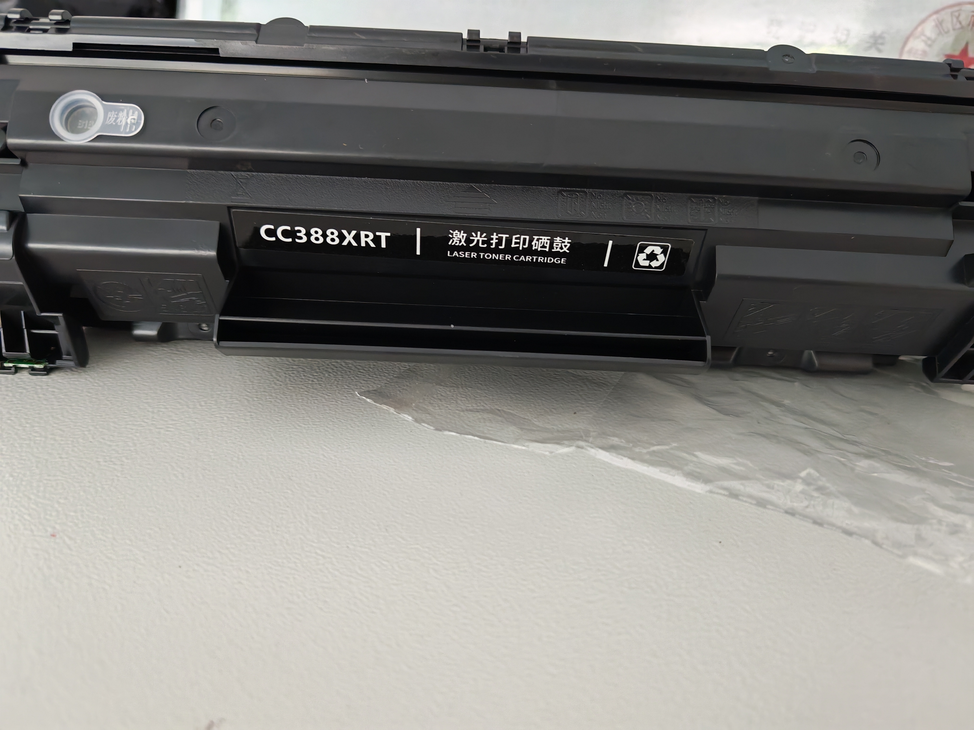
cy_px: 365
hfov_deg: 65.3
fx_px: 760
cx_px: 487
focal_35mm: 27
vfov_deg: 51.4
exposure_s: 1/33
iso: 2000
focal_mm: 6.12
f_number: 1.9
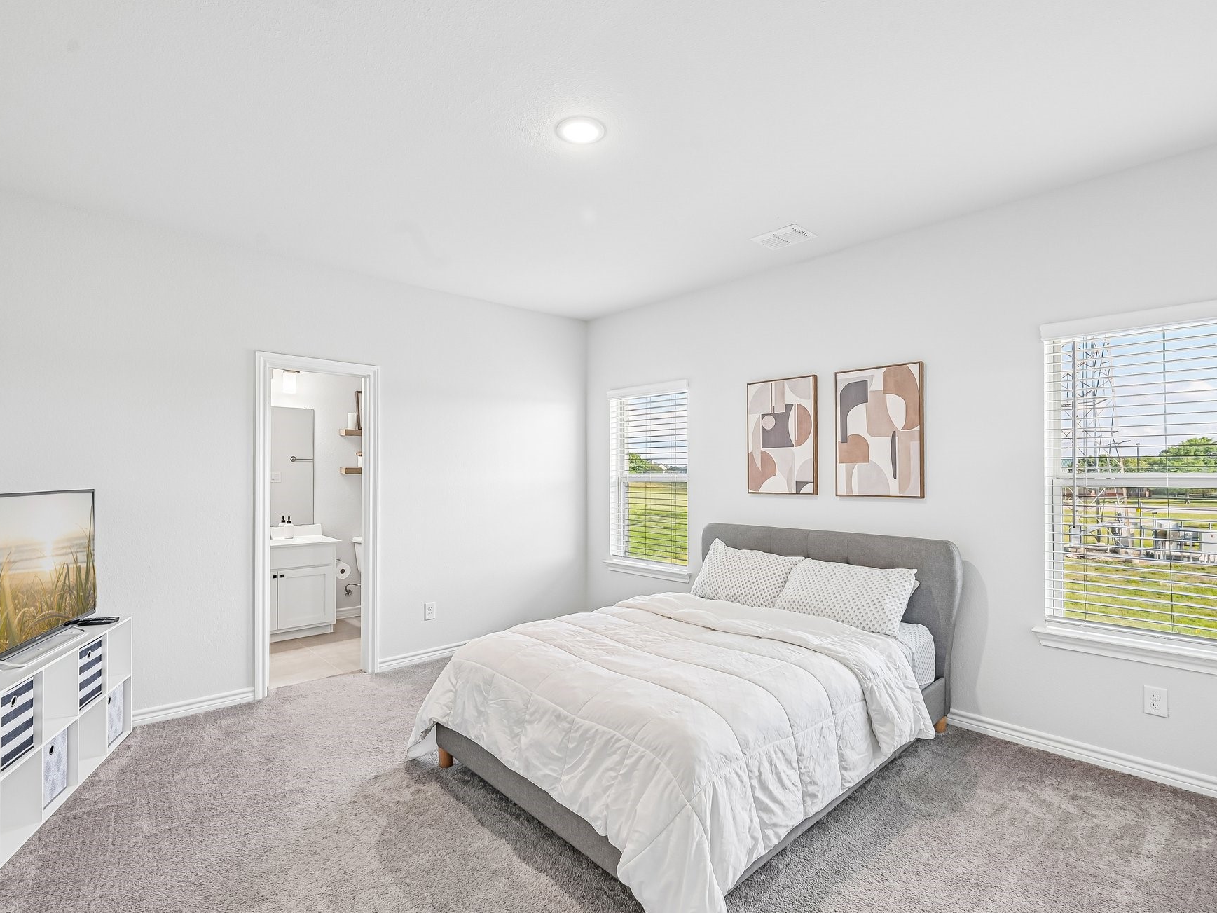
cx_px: 617
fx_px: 598
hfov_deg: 91.0
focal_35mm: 17
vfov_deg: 74.7
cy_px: 474
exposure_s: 1/40
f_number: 8
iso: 400
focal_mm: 15
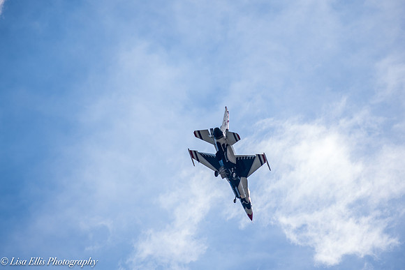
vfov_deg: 5.7
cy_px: 135
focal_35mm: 240
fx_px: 2701
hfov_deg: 8.6
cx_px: 202
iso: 100
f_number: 5
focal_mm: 200
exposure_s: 1/1000
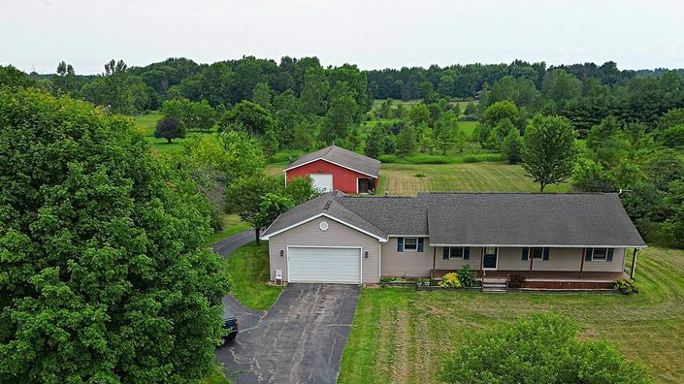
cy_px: 324
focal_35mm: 38
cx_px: 354
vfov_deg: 30.2
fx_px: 689
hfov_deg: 52.8
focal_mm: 6.7
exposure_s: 1/1000
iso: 100
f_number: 1.7
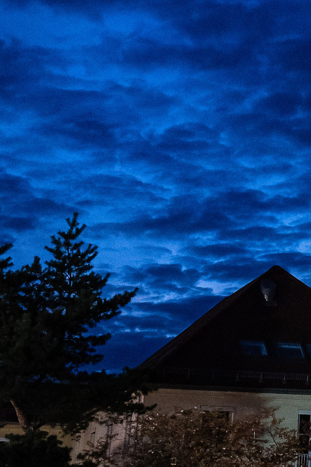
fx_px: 1296
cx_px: 528
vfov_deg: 20.1
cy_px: 81
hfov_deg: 12.7
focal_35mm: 100
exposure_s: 1/60
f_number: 2.8
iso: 1600
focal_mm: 24
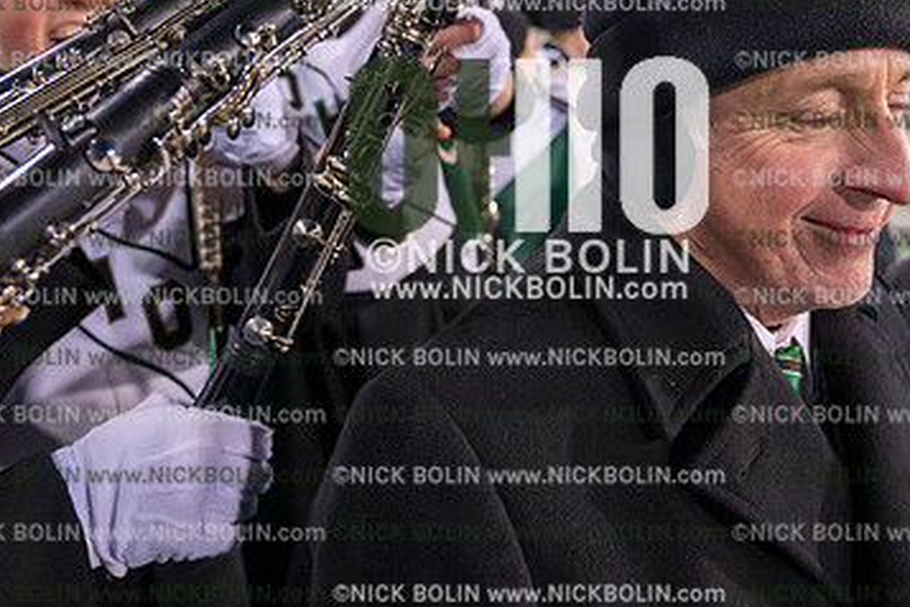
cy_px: 179
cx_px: 528
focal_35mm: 39
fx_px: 986
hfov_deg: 49.4
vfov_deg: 33.7
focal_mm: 24
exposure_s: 1/640
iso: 5000
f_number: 4.5
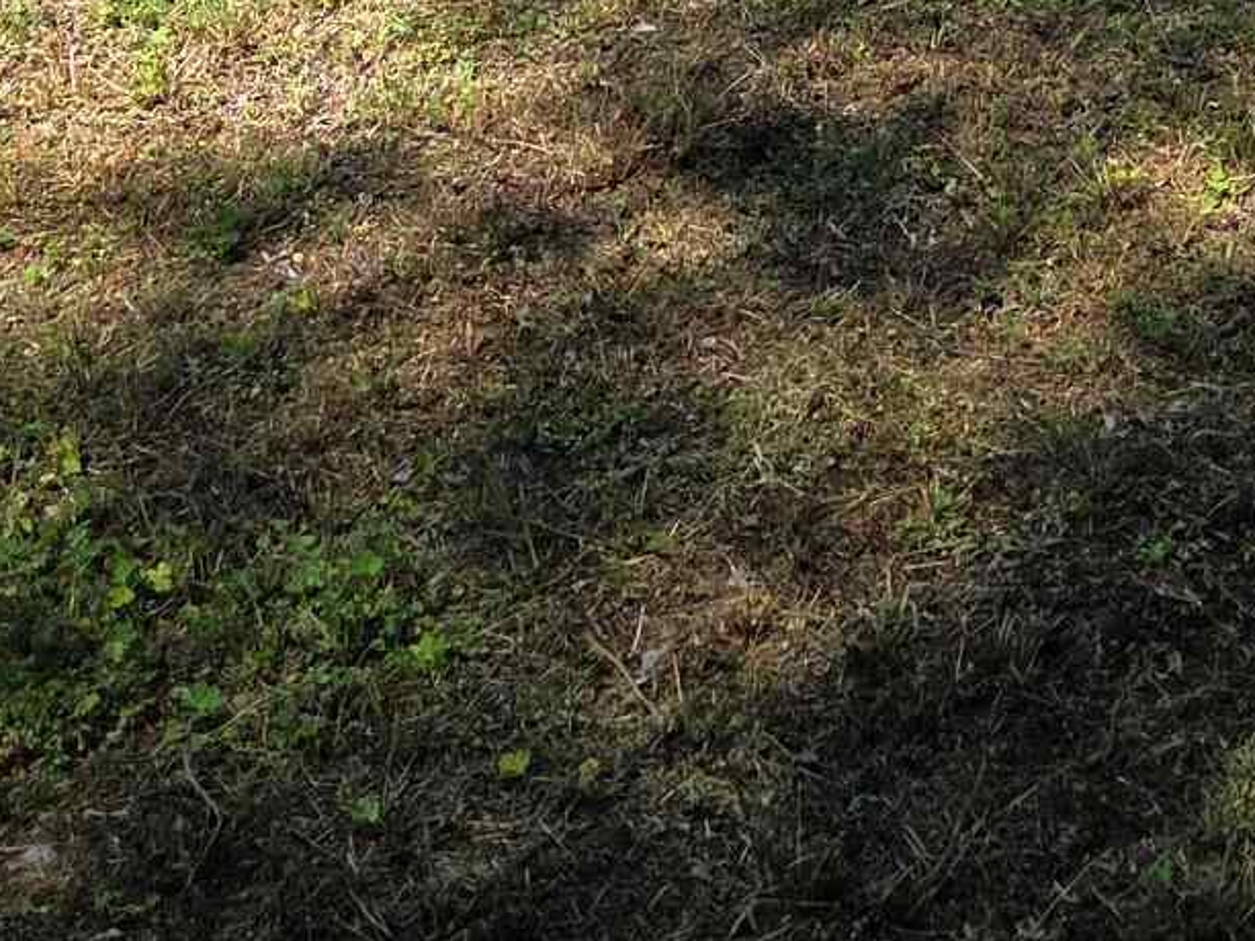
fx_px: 3264
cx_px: 1237
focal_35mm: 90
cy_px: -683
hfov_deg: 21.1
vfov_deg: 14.6
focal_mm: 5.4
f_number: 1.8
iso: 80
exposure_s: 1/3550
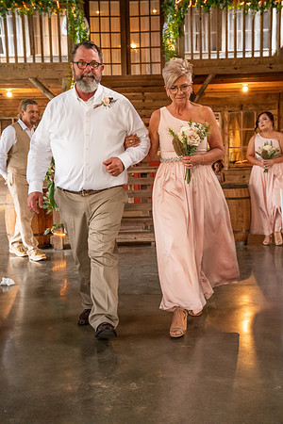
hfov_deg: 28.6
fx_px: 554
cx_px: 142
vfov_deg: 41.9
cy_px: 212
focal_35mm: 47
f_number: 5
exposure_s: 1/125
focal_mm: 47
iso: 8000
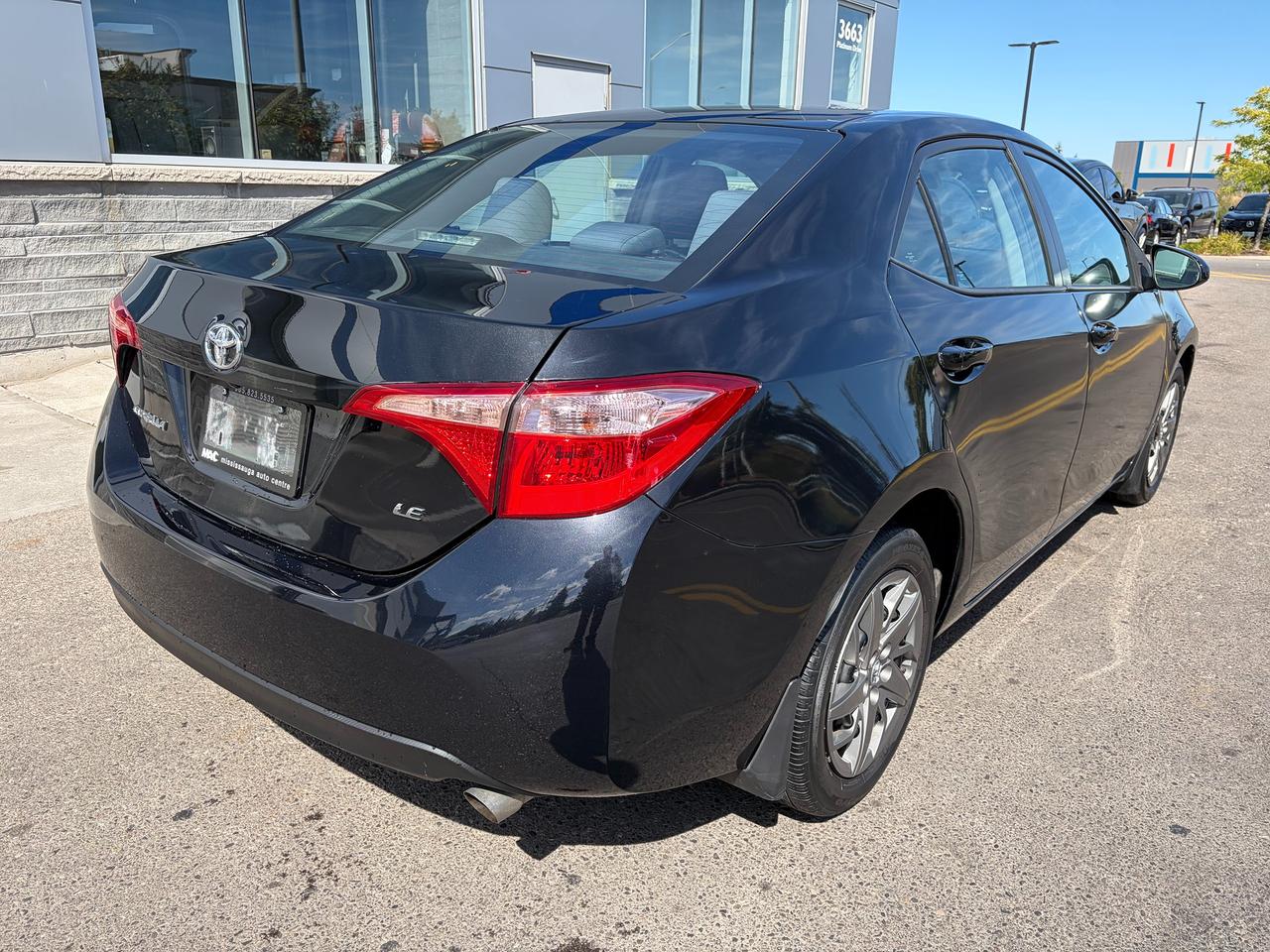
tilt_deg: -16.7
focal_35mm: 26
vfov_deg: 53.1
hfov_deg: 67.3
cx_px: 635
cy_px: 476
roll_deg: +0.0
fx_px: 954
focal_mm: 5.96
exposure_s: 1/1484
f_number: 1.6
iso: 50
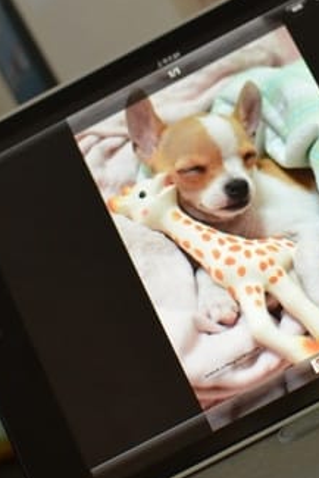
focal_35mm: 103
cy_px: 182
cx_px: 251
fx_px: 1367
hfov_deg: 13.3
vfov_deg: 19.8
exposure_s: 1/80
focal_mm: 35
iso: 1600
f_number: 3.2
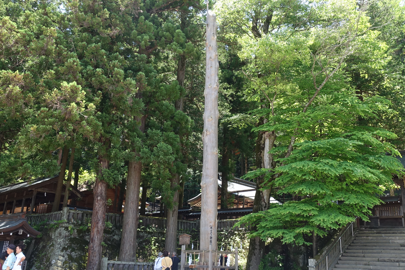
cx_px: 205
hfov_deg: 55.8
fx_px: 382
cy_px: 119
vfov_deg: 38.8
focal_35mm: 34
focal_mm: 8.8
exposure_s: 1/80
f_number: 5
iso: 125
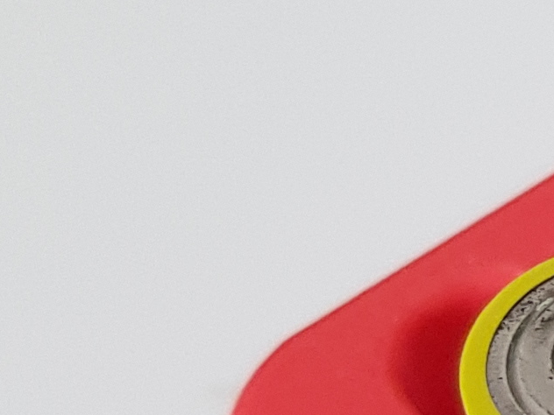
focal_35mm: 166
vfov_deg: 8.9
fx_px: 2657
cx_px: 1373
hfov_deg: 10.2
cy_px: 336
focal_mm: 4.2
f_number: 1.7
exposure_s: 1/33
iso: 160
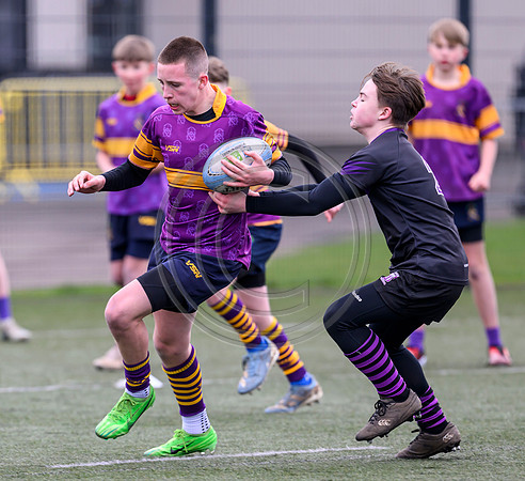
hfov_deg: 2.9
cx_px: 234
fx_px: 10492
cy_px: 288
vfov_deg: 2.6
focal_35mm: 638
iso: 500
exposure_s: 1/1250
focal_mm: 400
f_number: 3.5
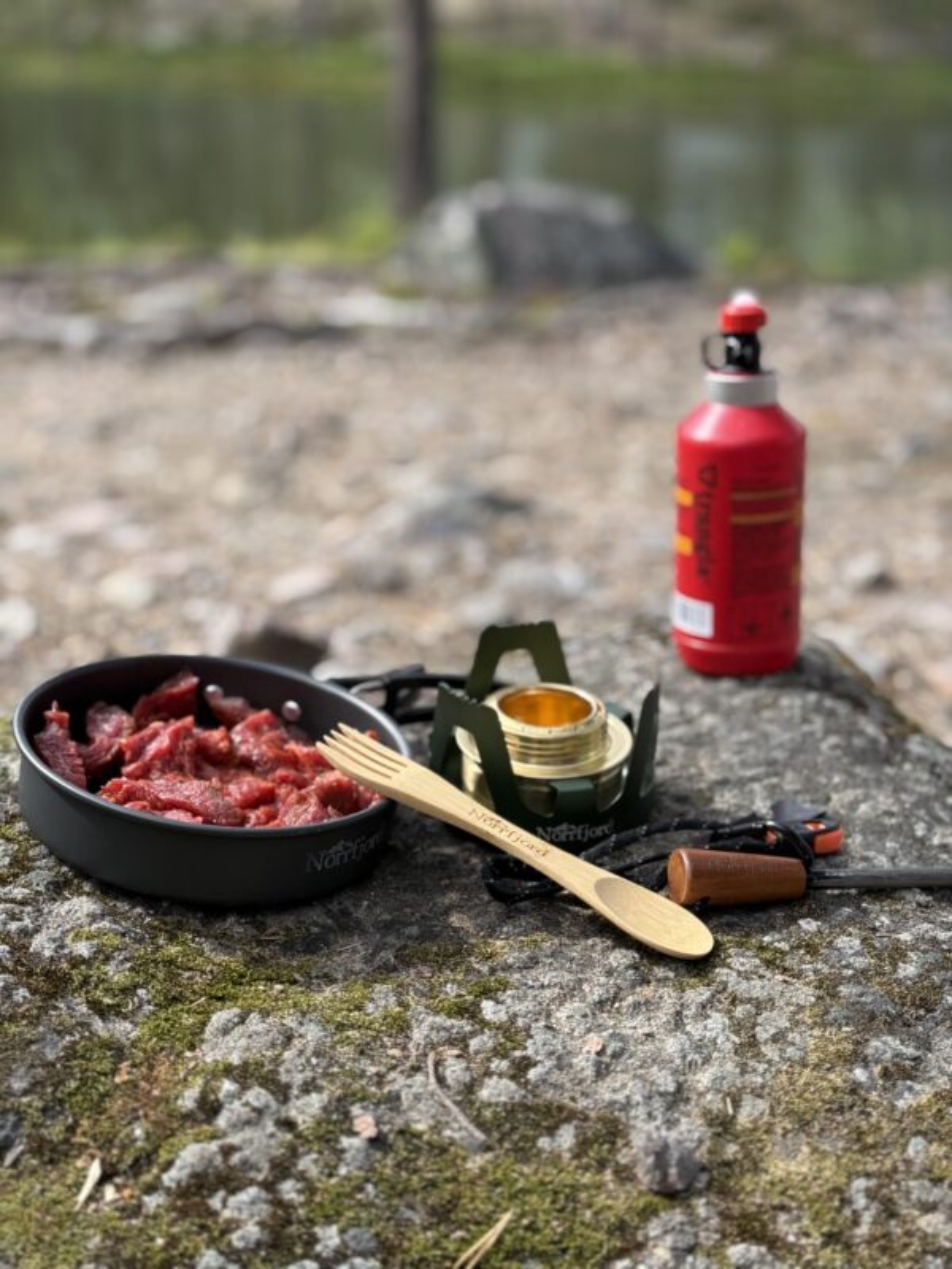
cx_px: 476
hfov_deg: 30.3
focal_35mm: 48
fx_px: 1760
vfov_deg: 39.7
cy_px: 634
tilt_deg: -18.2
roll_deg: -1.3
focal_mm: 6.76
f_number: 1.78
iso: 64
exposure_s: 1/1795
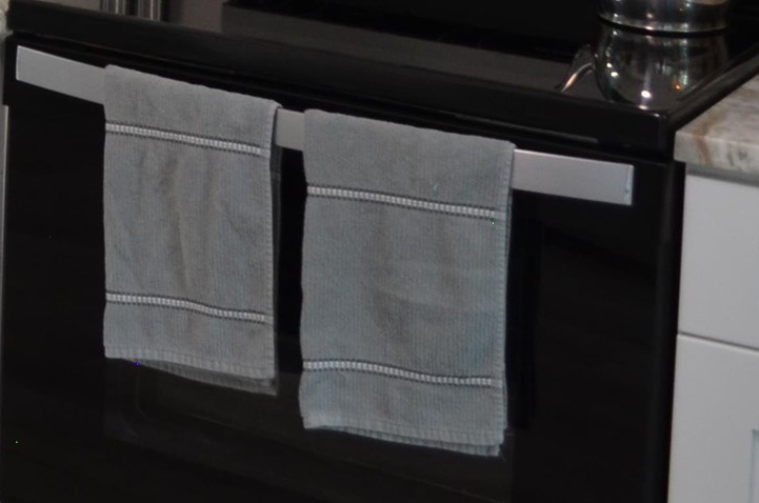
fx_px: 2420
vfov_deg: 10.9
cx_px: -483
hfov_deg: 15.9
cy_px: -462
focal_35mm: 115
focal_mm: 18
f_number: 4
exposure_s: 1/60
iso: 400
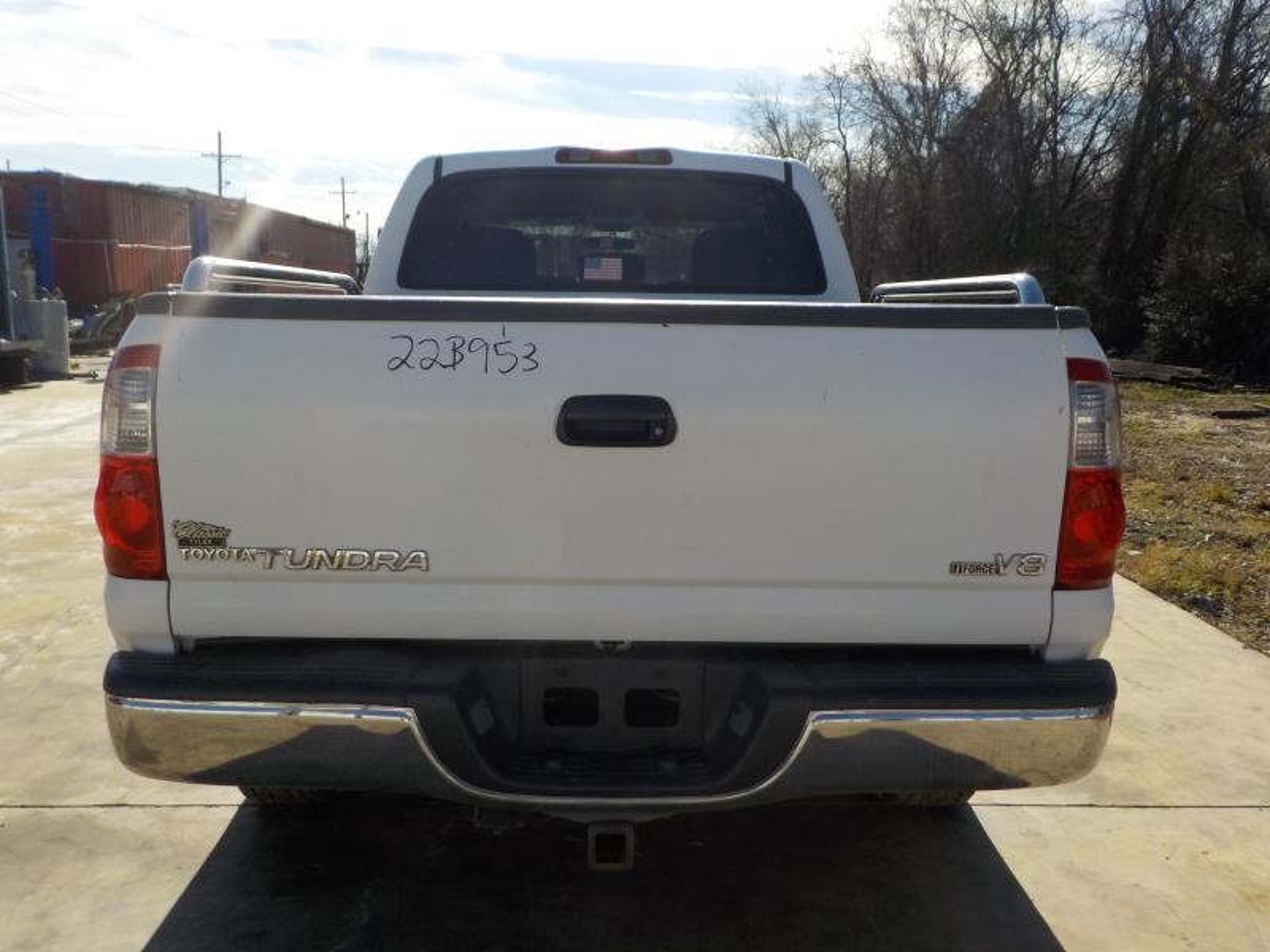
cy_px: 476
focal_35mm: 30
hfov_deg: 60.0
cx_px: 635
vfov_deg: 46.8
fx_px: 1101
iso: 125
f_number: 3.3
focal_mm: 4.1
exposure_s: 1/1600
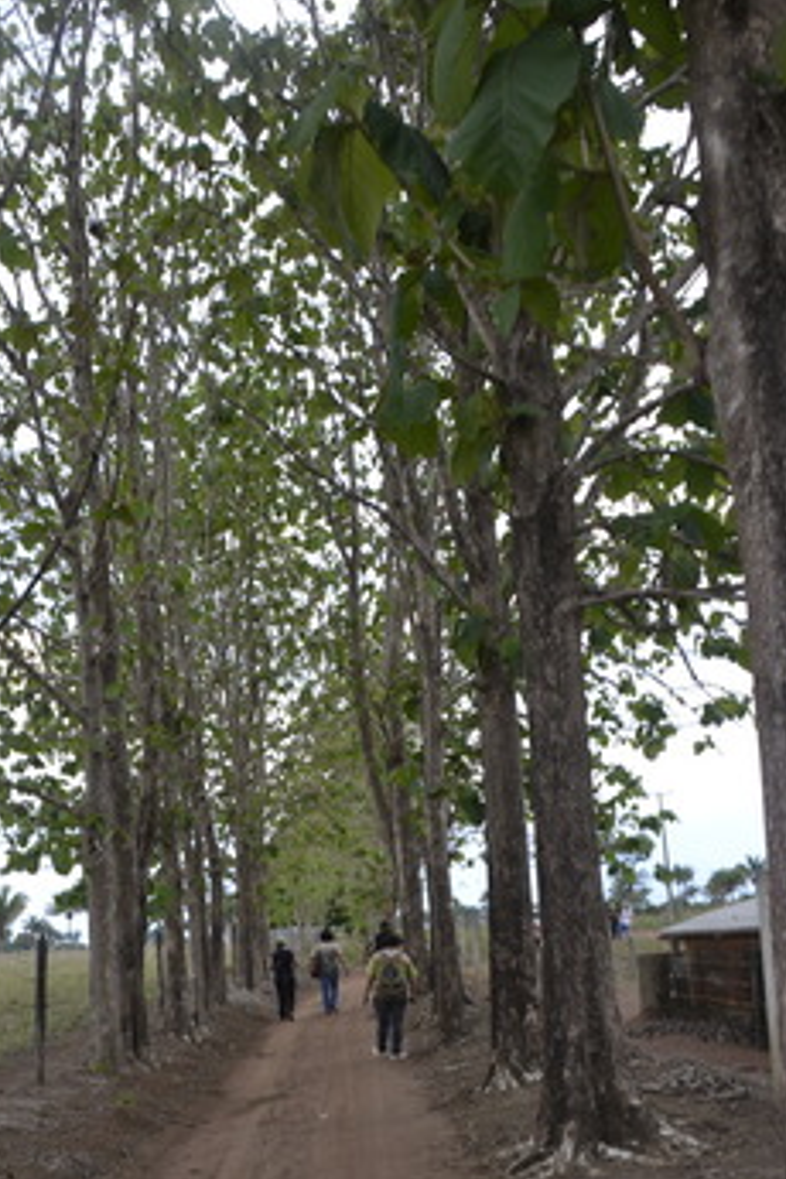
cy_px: 784
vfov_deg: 44.8
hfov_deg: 31.0
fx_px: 1408
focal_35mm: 43
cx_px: 263
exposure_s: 1/125
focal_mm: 20
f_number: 5.6
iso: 160
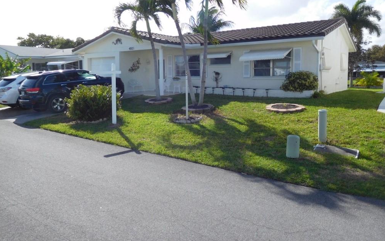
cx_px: 192
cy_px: 97
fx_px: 283
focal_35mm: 27
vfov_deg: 45.8
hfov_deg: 68.4
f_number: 3.4
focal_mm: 4.5
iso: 125
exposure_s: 1/1250
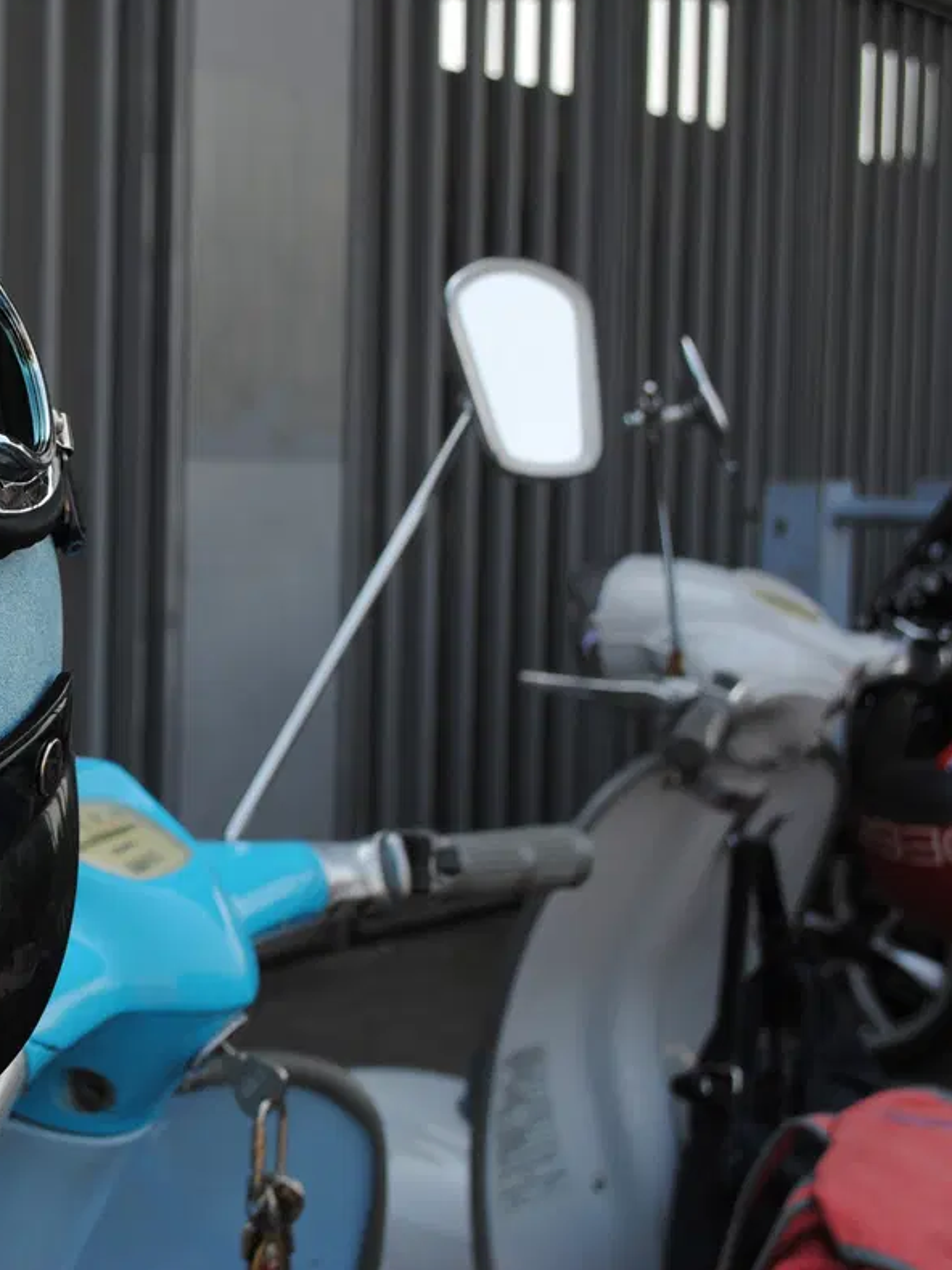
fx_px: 2091
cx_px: -10
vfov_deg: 33.8
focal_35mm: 57
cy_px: 631
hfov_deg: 24.4
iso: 100
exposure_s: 1/125
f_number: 5.6
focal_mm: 26
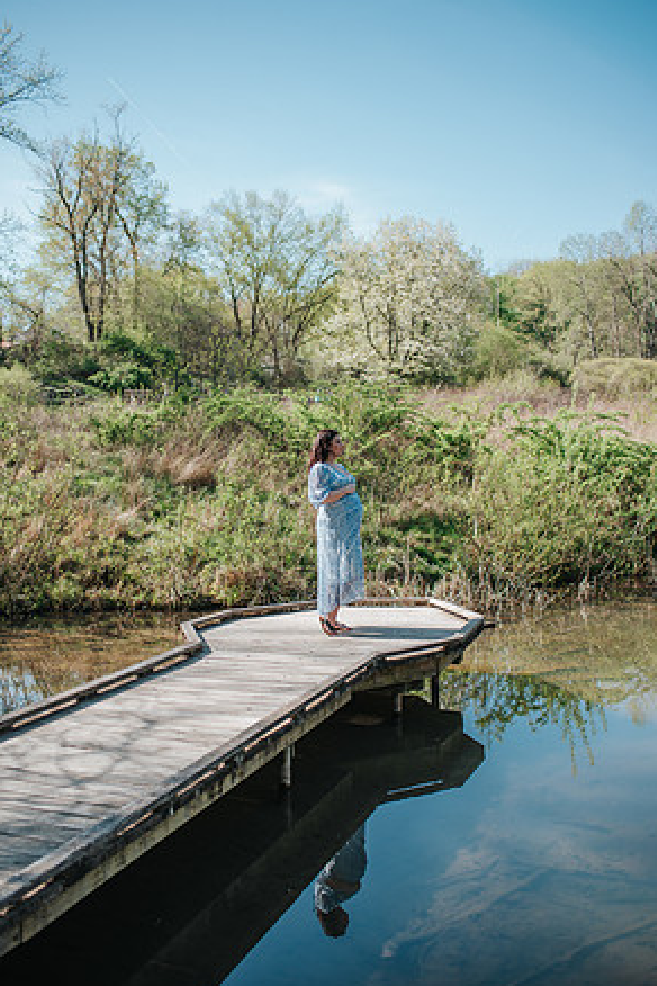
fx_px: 985
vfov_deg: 53.1
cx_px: 333
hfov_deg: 36.9
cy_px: 498
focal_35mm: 36
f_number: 2.5
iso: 100
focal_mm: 35
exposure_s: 1/1000
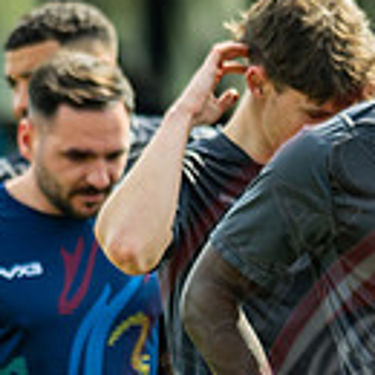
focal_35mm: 995
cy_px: 560
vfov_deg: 1.8
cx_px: 469
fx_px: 12195
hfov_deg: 1.8
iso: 100
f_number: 1.8
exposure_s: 1/2000
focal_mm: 135
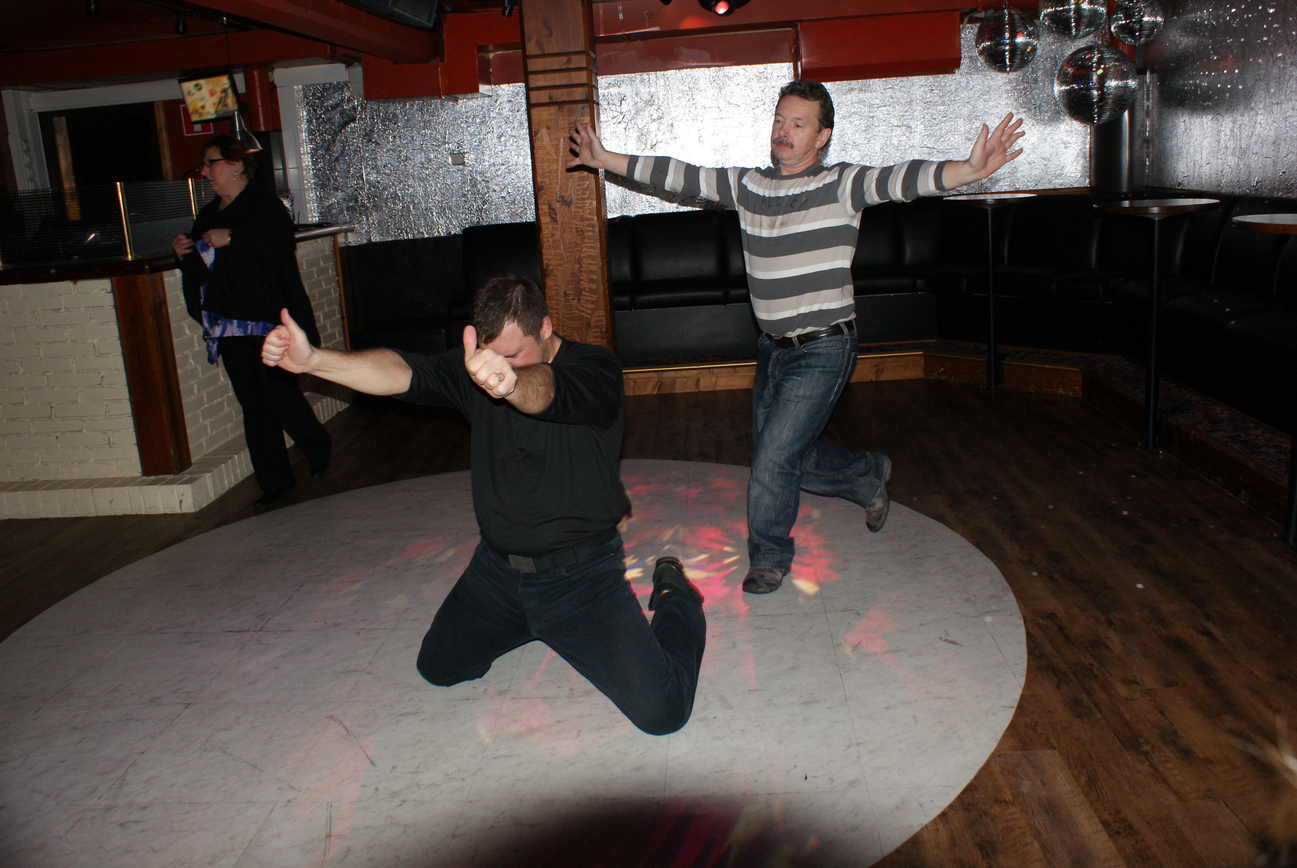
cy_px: 434
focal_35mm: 27
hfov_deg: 67.3
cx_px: 648
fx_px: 974
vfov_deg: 48.0
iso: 400
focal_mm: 18
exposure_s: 1/60
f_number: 5.6
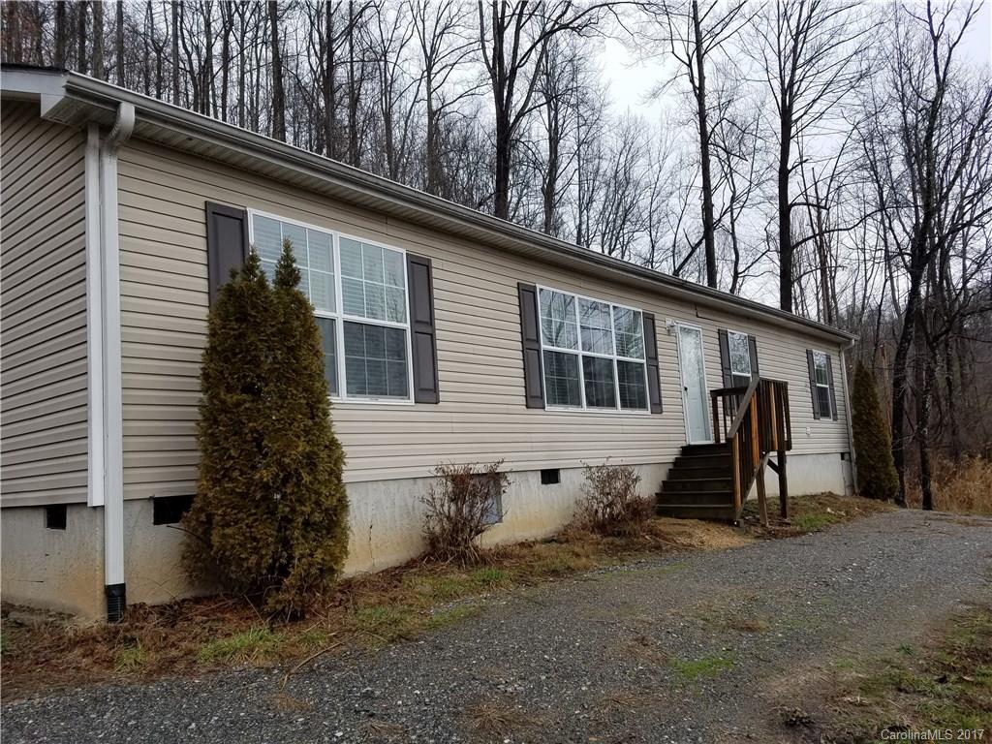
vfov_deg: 53.1
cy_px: 372
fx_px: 745
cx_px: 496
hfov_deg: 67.3
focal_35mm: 26
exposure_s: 1/386
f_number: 1.7
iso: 50
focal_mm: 4.2
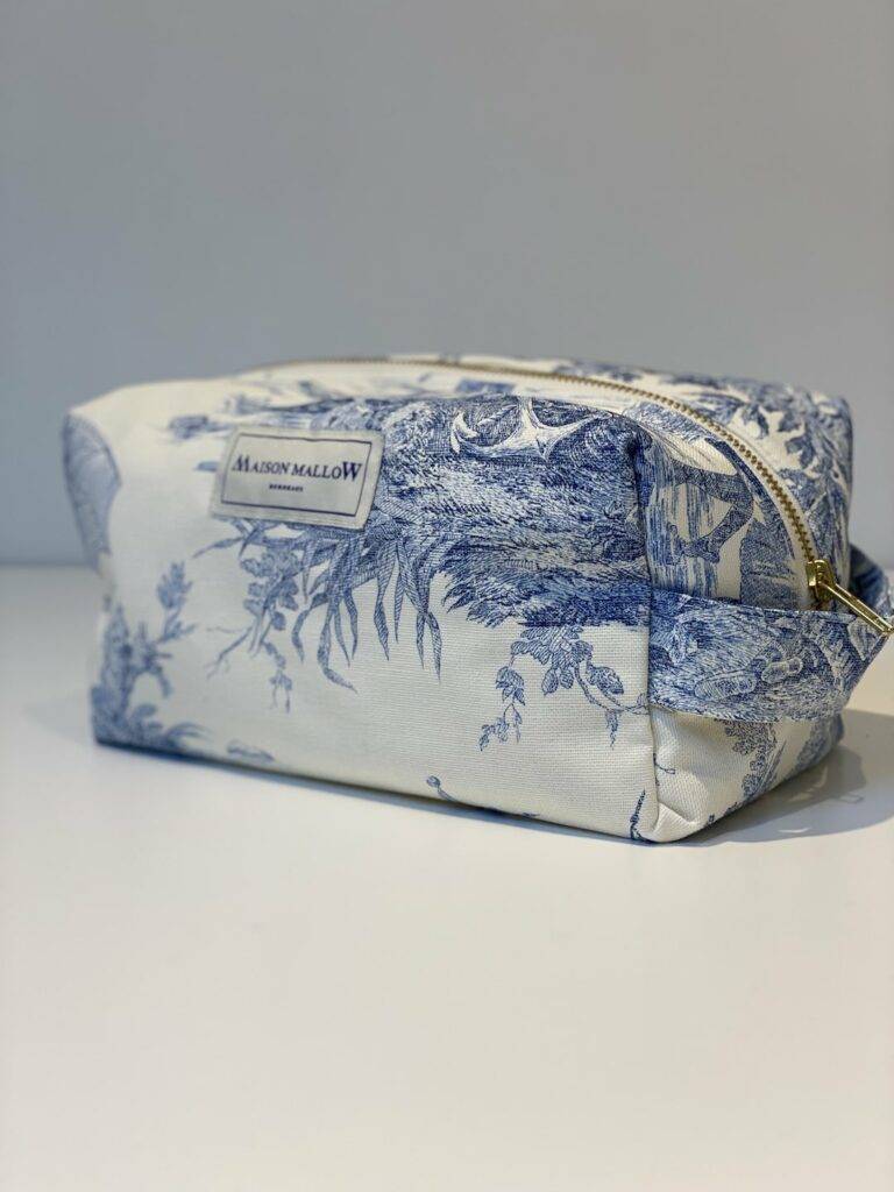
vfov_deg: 36.8
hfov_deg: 28.0
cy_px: 596
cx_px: 447
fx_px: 1791
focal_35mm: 52
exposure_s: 1/100
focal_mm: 6
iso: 50
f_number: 2
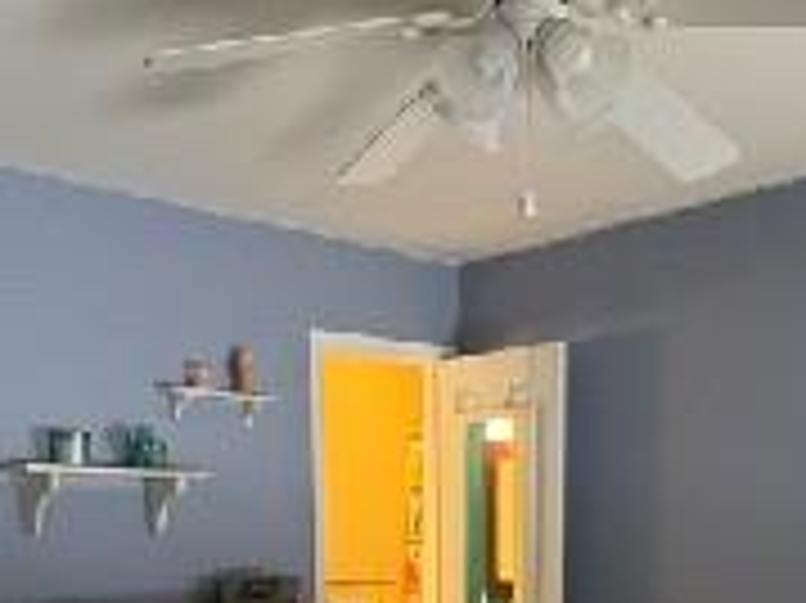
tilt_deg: -7.2
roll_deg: +0.8
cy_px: 702
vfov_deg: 26.3
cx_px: 396
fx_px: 1163
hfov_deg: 38.2
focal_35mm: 50
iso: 320
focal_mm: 2.22
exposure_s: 1/60
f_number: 2.2
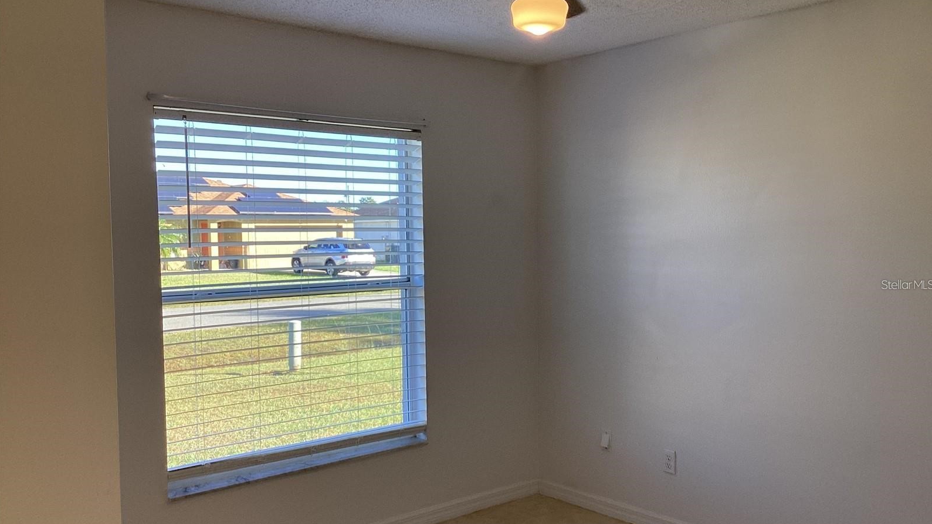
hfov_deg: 58.0
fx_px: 840
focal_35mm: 34
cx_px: 467
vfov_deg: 34.6
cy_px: 284
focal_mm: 3.3
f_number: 2.4
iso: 40
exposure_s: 1/120
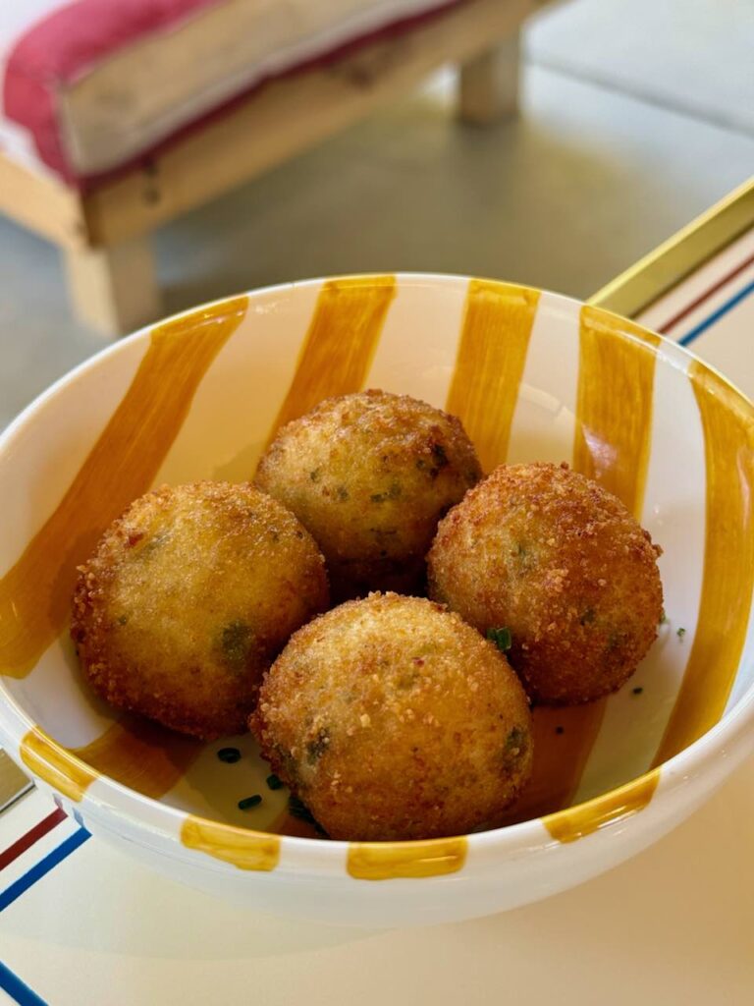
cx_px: 377
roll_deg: +0.5
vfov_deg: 39.7
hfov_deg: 30.3
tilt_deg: -40.0
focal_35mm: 48
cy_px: 503
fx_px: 1394
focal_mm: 6.76
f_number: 1.78
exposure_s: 1/121
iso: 80
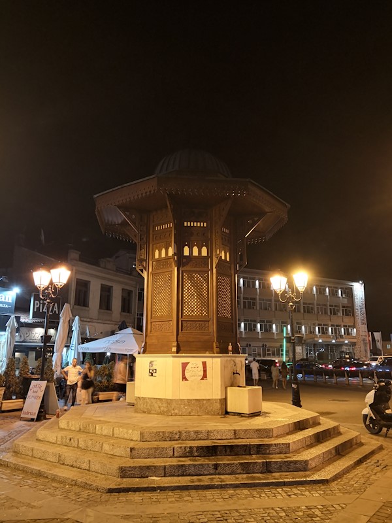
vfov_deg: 65.3
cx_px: 196
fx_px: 408
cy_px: 262
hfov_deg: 51.4
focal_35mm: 27
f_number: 1.6
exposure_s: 1/25
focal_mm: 3.95
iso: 320
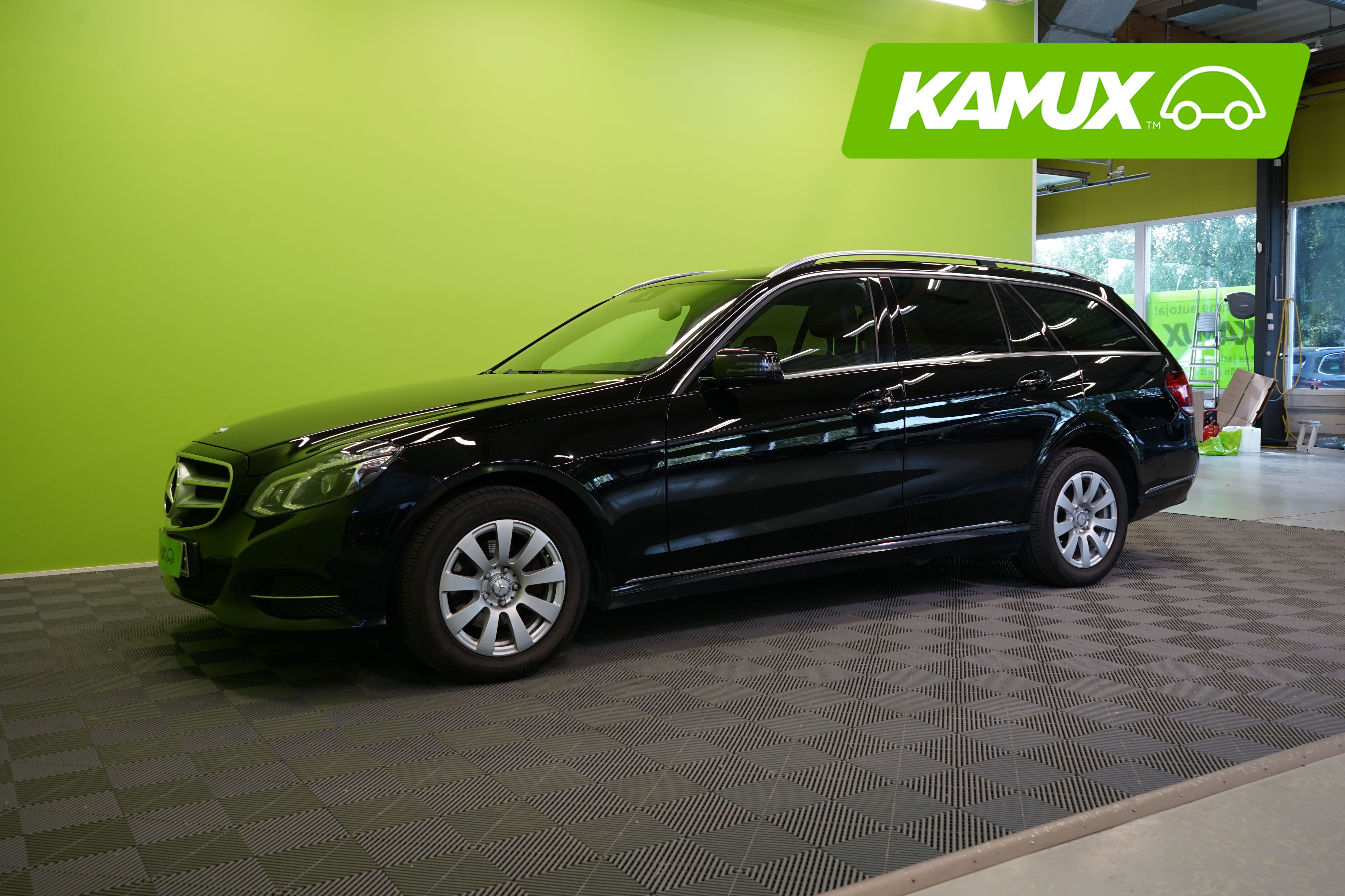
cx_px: 672
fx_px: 1158
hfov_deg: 60.3
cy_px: 448
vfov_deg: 42.3
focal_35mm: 31
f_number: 6.3
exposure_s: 1/30
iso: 500
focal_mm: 31
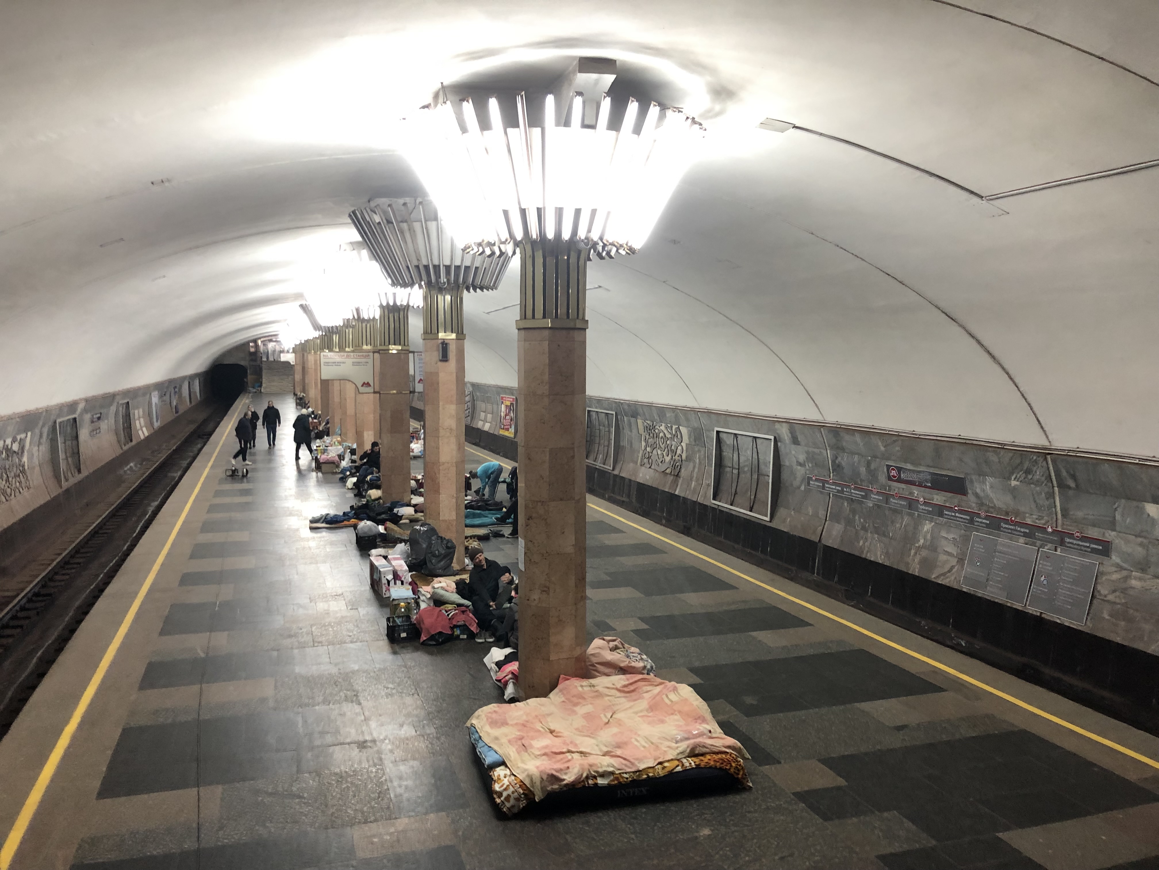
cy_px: 435
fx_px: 937
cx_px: 580
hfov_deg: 63.4
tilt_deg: -7.2
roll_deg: +0.3
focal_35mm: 28
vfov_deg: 49.7
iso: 64
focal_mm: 3.99
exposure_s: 1/17
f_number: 1.8
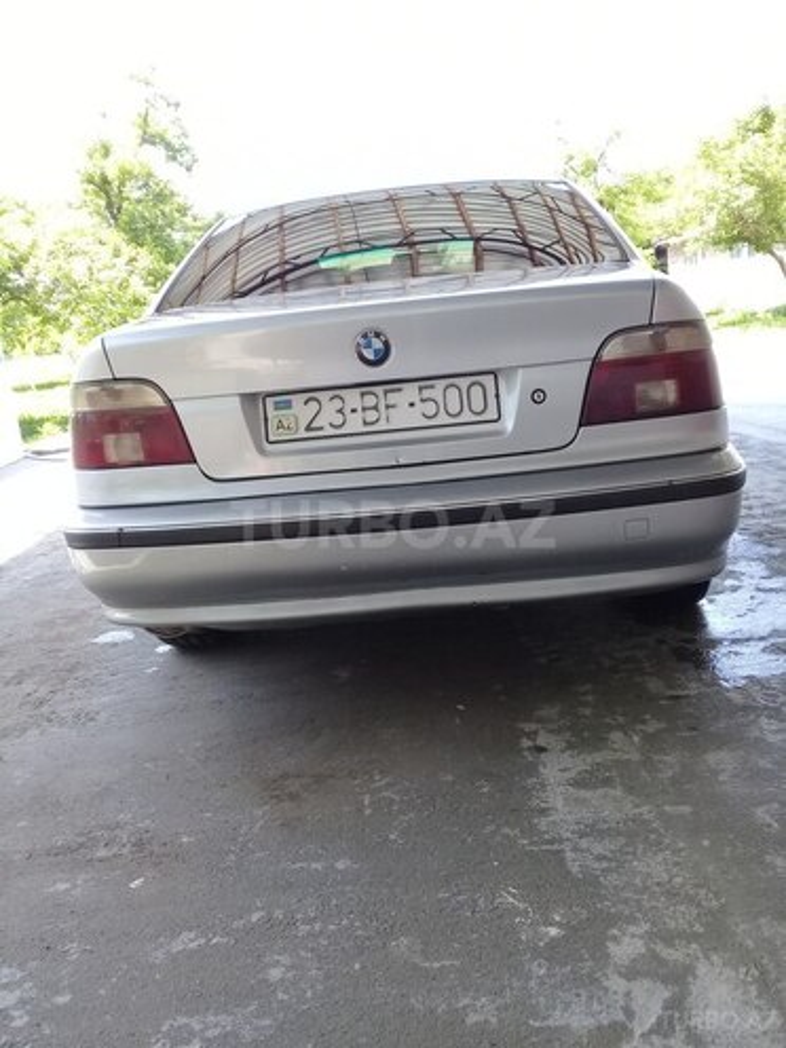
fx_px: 939
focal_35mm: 31
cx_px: 393
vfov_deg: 58.4
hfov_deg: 45.4
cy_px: 524
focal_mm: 3.3
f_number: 2.2
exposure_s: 1/100
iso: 50
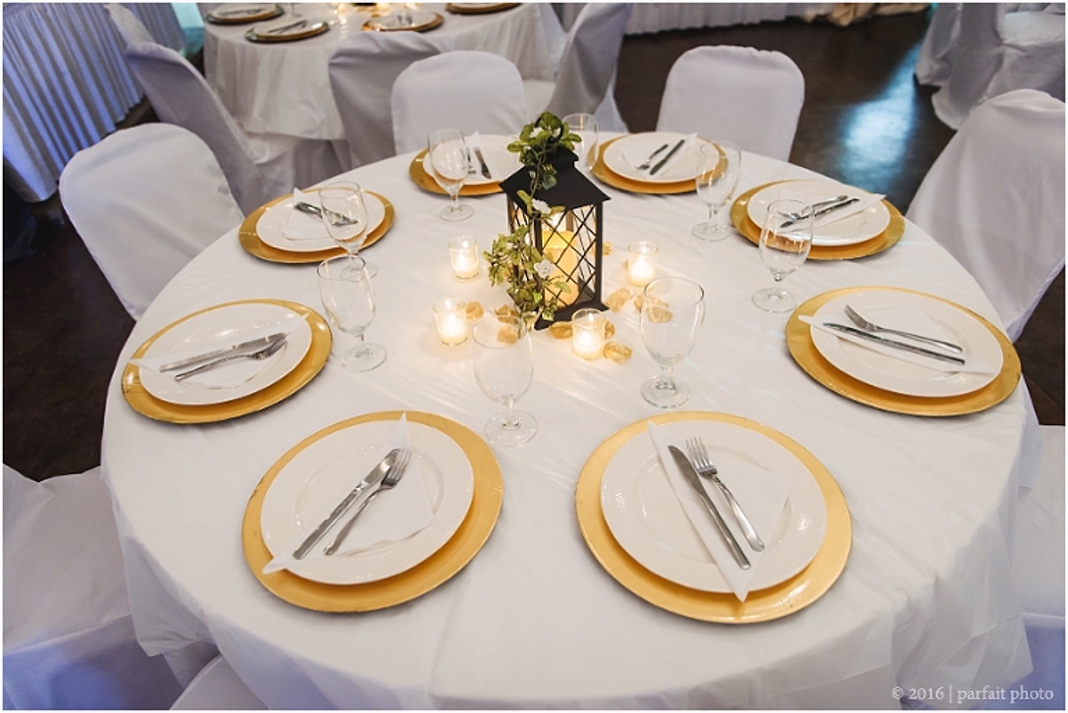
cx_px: 534
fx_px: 712
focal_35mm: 24
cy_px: 356
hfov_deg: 73.7
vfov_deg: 53.2
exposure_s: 1/40
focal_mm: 24
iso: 800
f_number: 2.8
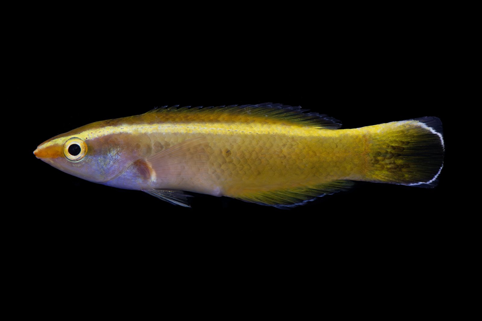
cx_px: 241
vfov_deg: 8.7
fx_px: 2108
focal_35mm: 158
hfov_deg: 13.0
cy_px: 160
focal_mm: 105
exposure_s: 1/125
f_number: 8
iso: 5000
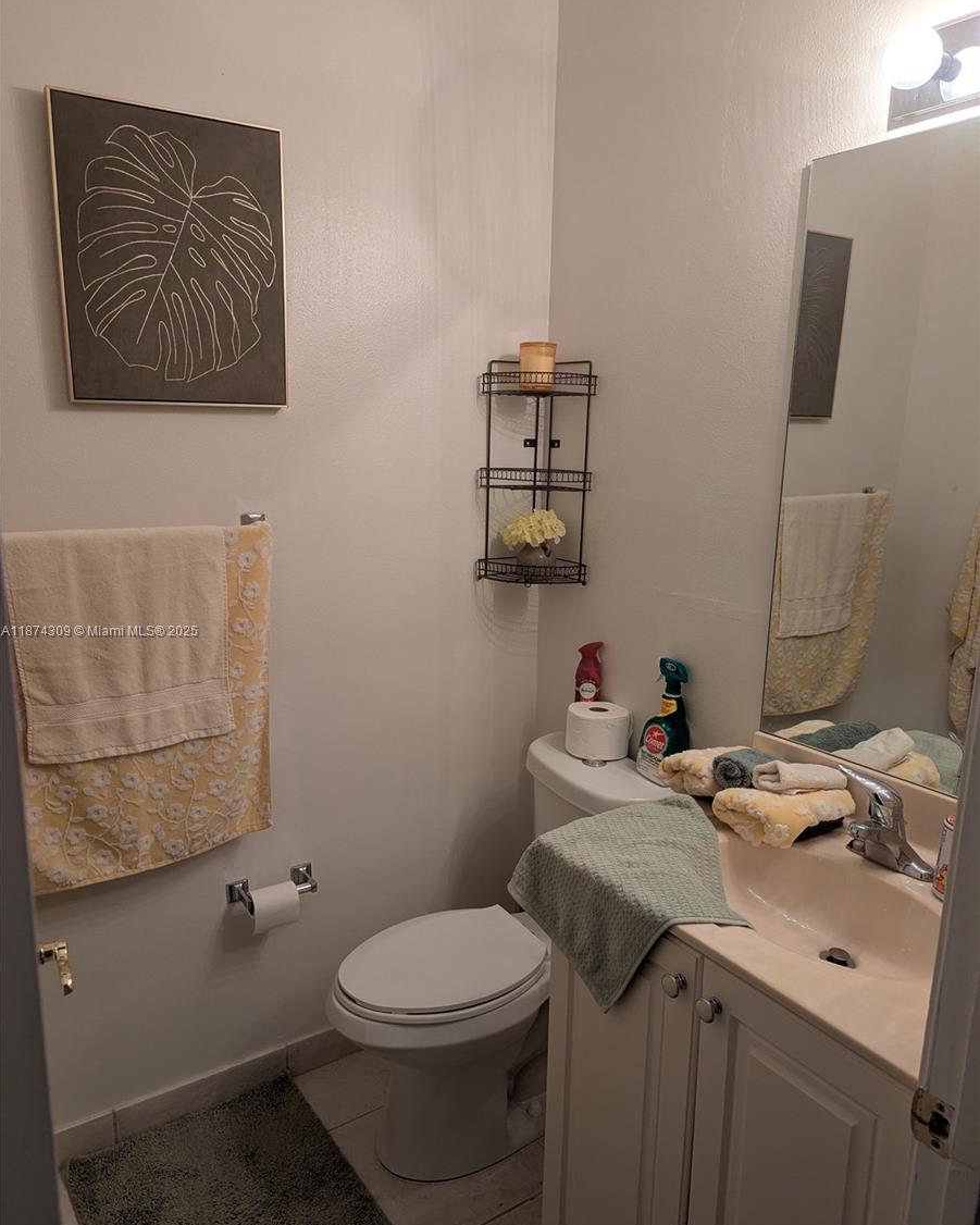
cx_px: 490
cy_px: 632
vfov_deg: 68.1
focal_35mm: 25
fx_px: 906
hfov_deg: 56.8
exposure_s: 1/120
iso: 295
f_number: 1.85
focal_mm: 6.81
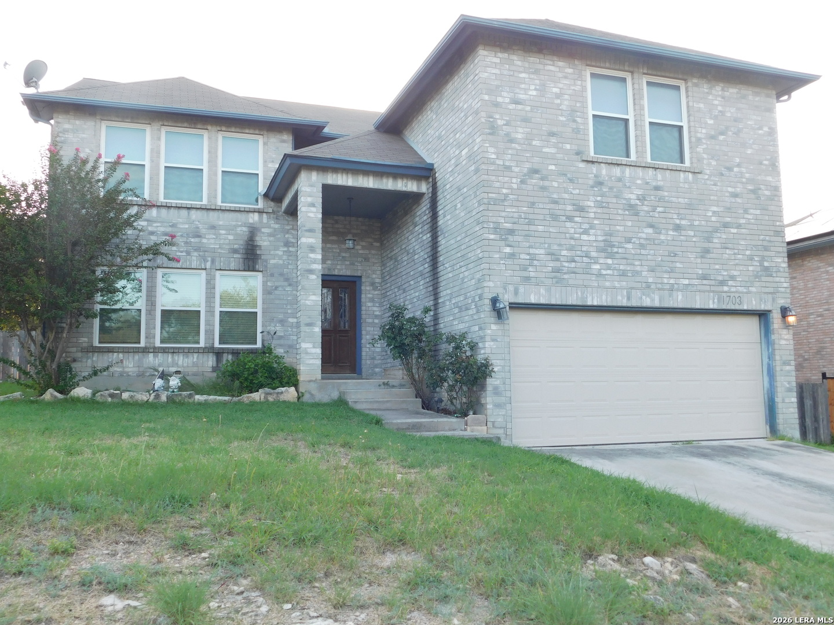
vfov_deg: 46.8
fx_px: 723
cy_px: 312
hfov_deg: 60.0
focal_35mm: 30
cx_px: 417
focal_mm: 5.3
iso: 125
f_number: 3.2
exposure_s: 1/100
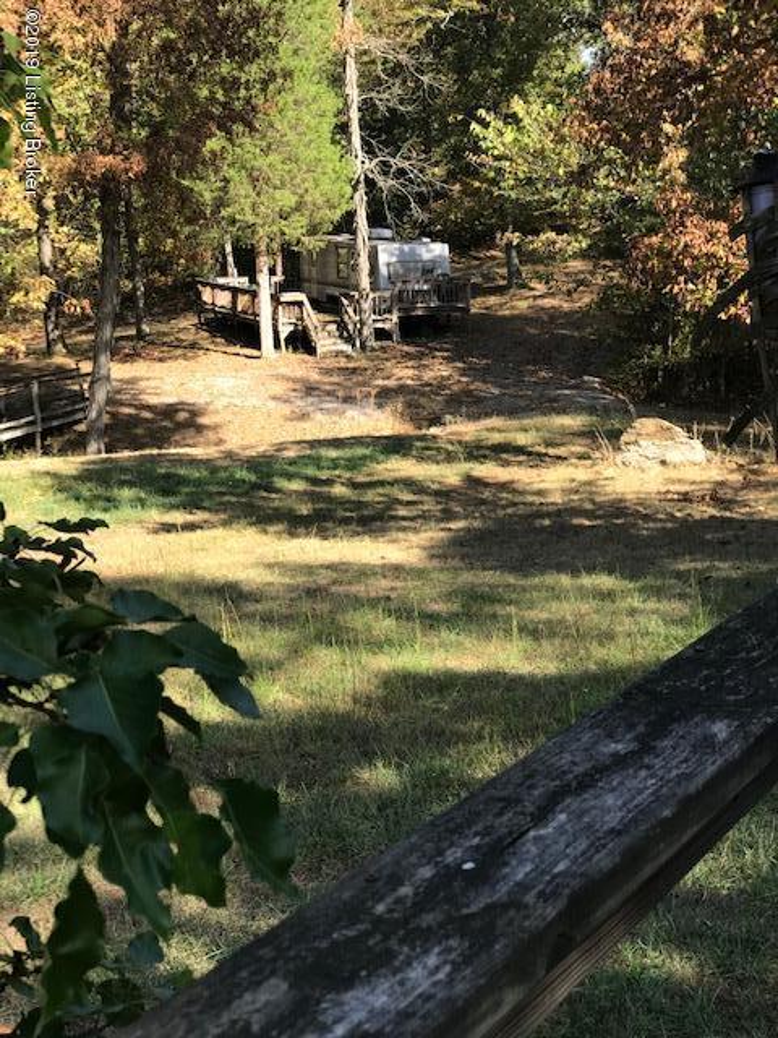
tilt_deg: -11.6
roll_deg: +0.2
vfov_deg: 33.8
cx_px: 389
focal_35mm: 57
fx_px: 1708
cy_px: 519
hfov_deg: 25.7
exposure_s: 1/168
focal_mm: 6.6
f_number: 2.8
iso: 20
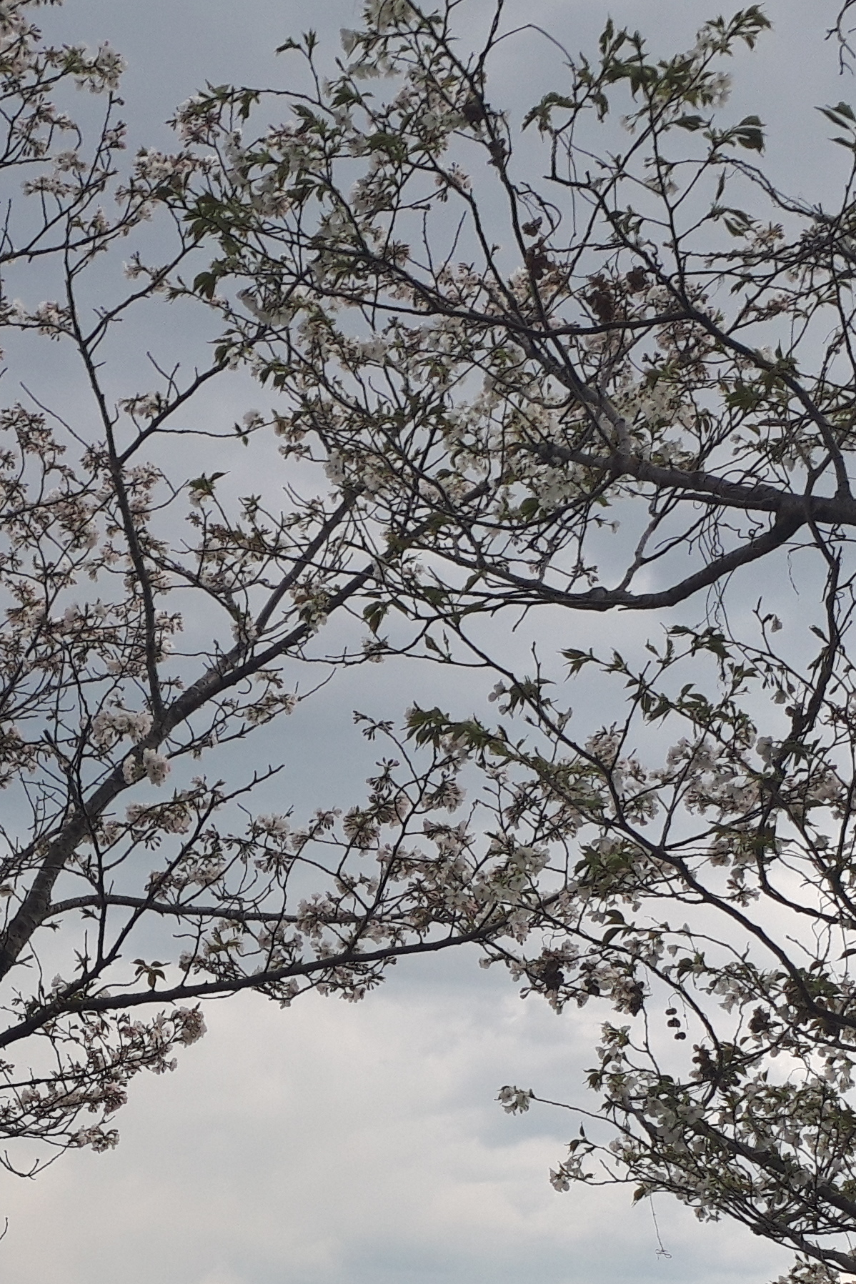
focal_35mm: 72
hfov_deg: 18.6
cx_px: 86
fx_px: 2568
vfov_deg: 27.2
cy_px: 1134
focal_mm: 3.6
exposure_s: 1/386
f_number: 1.9
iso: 40
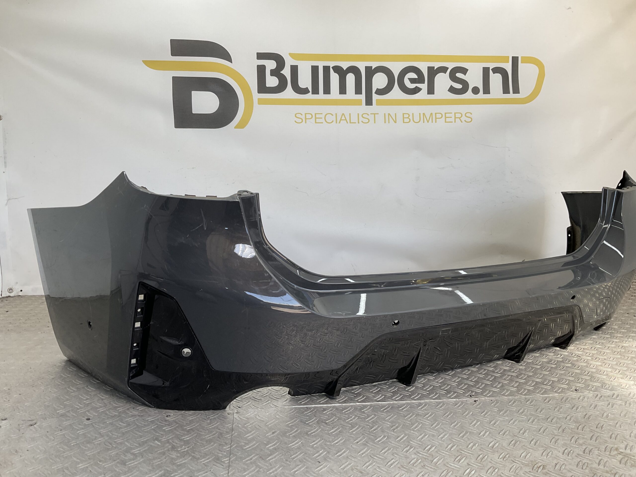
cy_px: 238
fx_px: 533
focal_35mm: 29
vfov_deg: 48.2
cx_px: 318
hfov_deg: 61.7
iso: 16
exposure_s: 1/202
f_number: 1.8
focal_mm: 3
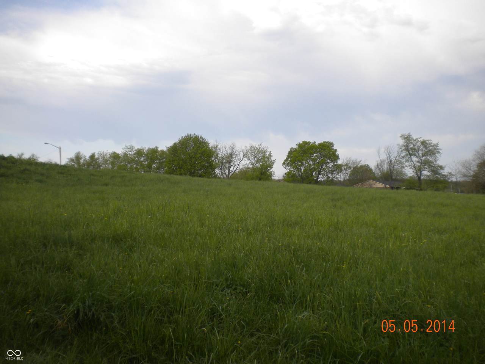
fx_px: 490
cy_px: 182
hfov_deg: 52.6
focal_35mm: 35
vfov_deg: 40.7
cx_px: 242
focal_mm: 6.3
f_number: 4.6
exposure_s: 1/458
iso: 80
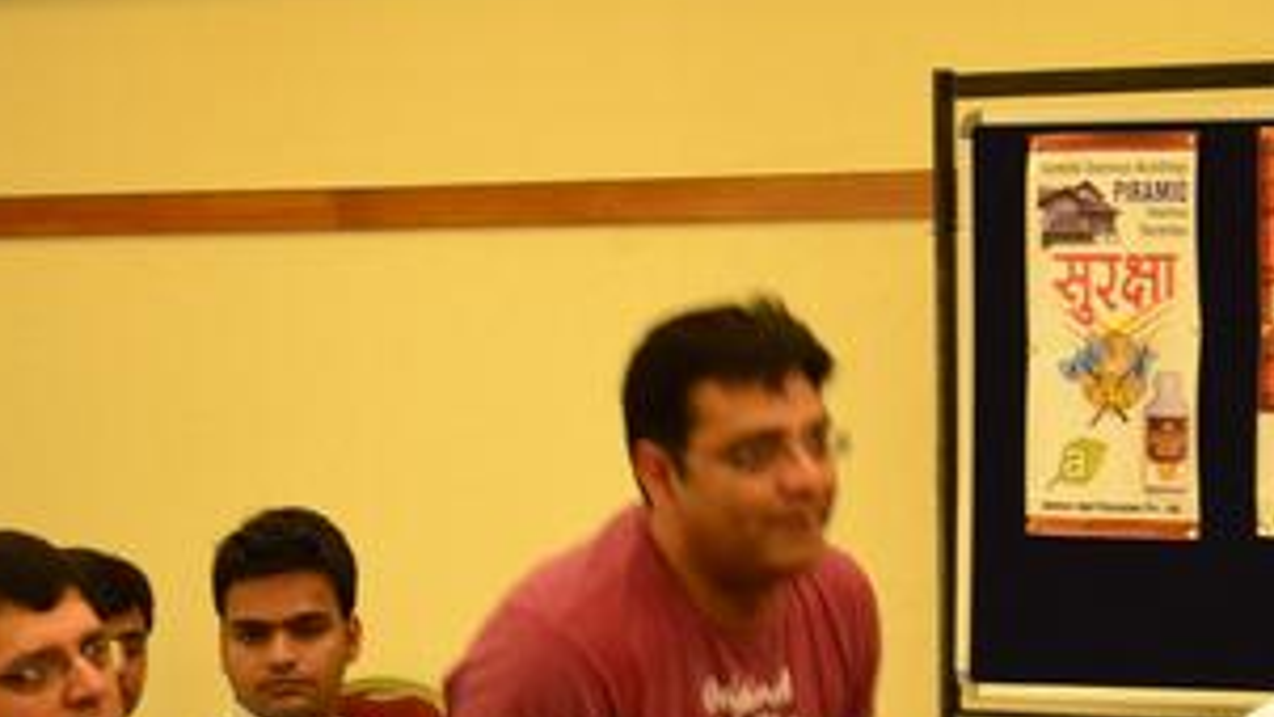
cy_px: 399
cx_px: 738
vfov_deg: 7.1
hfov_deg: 12.6
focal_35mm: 171
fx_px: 5779
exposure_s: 1/40
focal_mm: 55
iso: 2500
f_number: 5.6
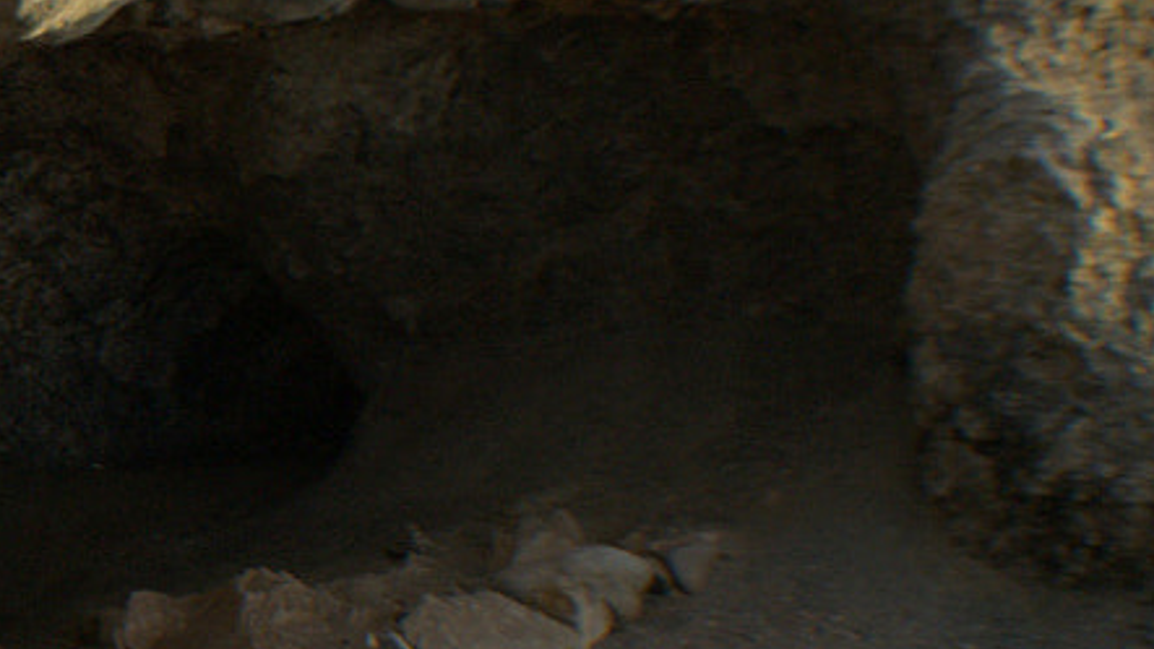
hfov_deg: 14.5
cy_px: 246
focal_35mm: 136
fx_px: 4161
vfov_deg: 8.9
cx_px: -688
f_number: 5.6
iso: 110
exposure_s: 1/125
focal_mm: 24
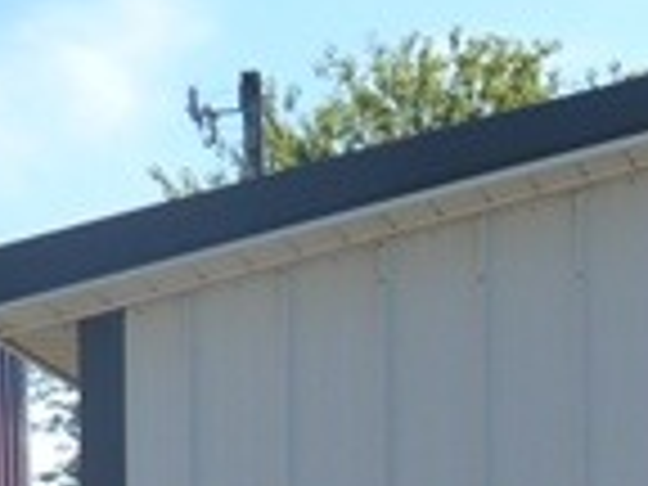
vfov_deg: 8.5
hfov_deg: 11.0
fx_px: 3089
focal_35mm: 165
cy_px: 981
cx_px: 1274
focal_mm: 6.1
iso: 100
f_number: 2.8
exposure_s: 1/1000
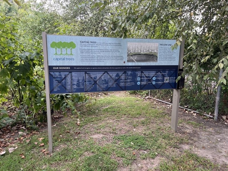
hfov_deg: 67.3
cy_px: 86
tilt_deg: -10.1
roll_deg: -2.0
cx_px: 114
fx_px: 171
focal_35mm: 26
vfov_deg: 53.1
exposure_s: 1/203
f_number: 1.6
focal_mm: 5.1
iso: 40
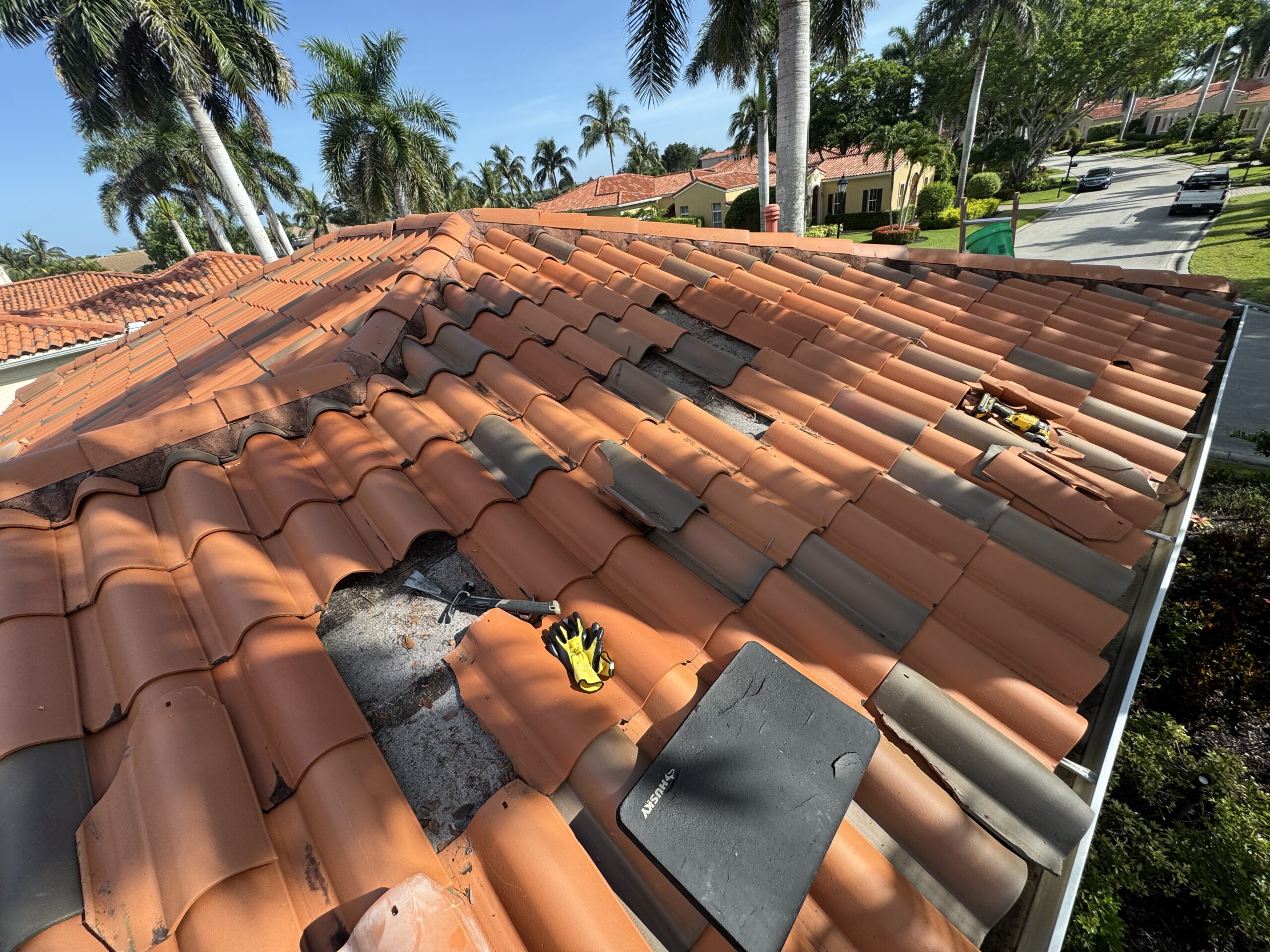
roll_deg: +12.1
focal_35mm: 14
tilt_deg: -34.8
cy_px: 476
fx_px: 514
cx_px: 635
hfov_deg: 102.1
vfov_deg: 85.7
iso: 40
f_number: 2.2
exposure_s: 1/727
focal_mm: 2.22
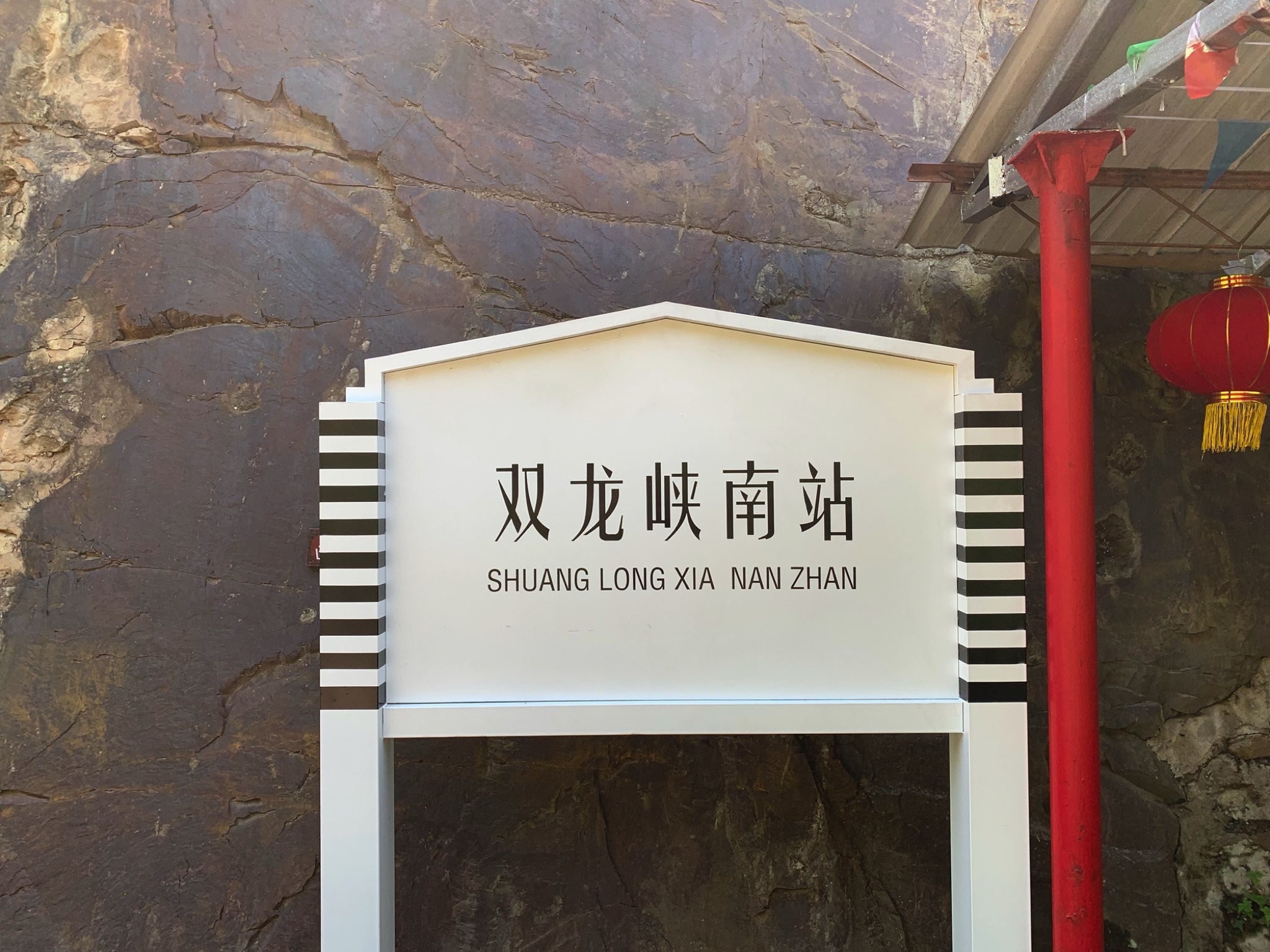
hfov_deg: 67.3
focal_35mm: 26
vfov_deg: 53.1
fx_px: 954
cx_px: 635
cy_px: 476
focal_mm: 4.25
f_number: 1.8
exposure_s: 1/307
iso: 25
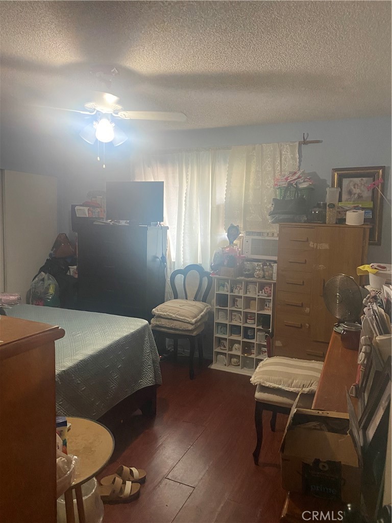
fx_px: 393
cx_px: 196
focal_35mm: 26
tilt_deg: -5.3
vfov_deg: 67.3
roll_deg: -0.8
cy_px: 262
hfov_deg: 53.1
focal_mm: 4.25
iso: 400
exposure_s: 1/60
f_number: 1.8
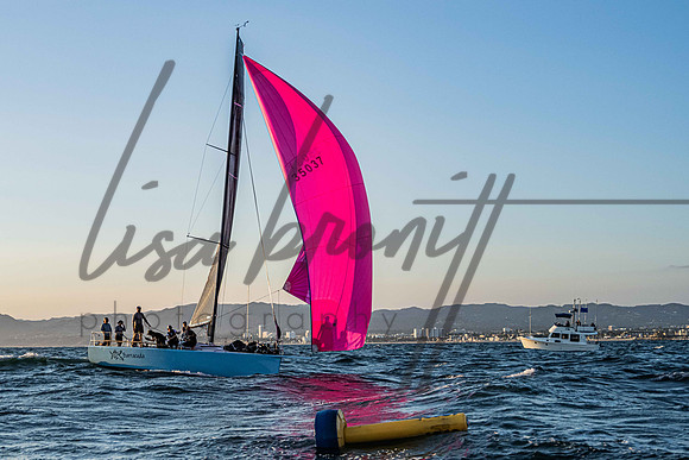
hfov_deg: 34.0
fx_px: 1122
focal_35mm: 59
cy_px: 192
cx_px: 278
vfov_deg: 23.1
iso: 640
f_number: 8
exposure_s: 1/1000
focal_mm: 47
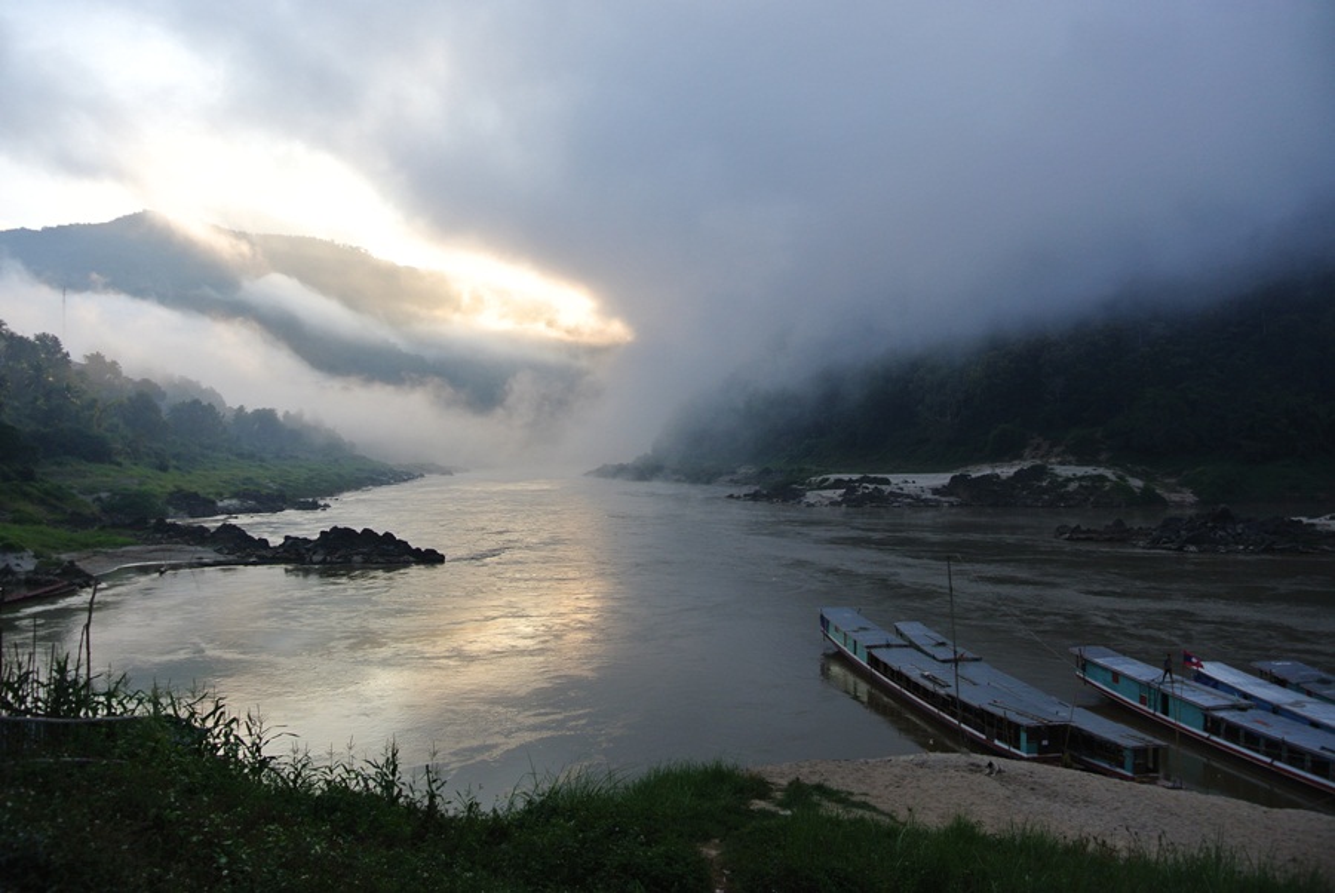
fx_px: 1002
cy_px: 446
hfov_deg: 67.3
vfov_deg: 48.0
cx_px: 668
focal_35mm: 27
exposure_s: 1/320
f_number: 4
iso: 100
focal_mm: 10
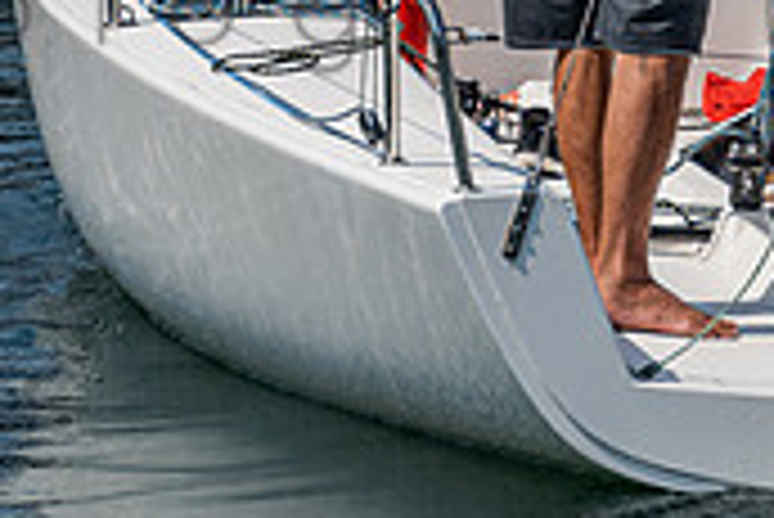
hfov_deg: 2.7
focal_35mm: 755
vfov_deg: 1.8
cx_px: 319
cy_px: -449
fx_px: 16246
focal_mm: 170
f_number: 6.3
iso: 125
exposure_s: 1/1000
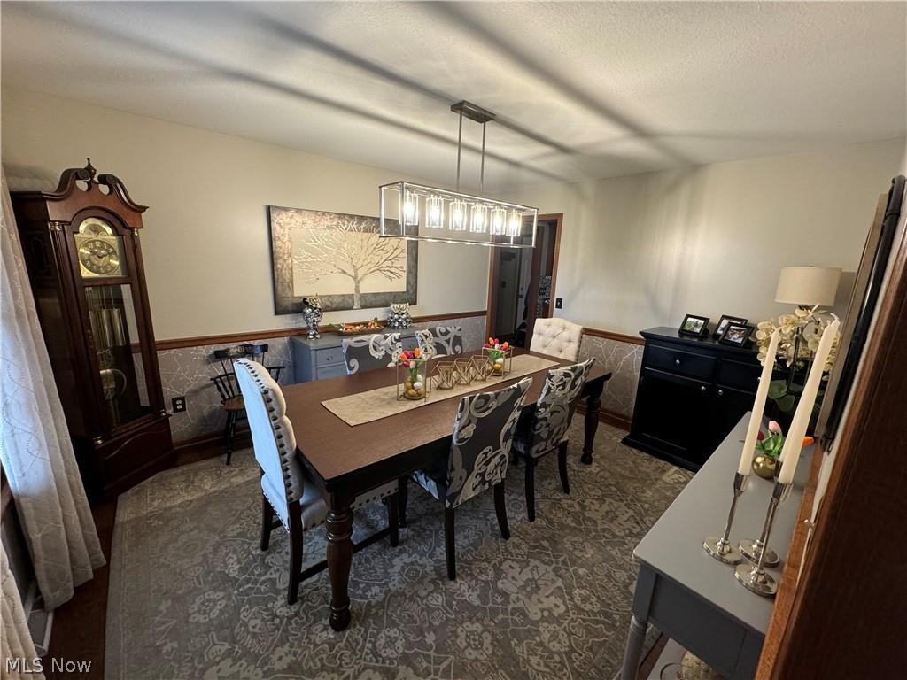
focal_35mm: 14
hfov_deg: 102.1
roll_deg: -2.2
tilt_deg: -13.5
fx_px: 367
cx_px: 454
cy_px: 340
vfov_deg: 85.7
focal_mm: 2.22
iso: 250
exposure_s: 1/60
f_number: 2.2
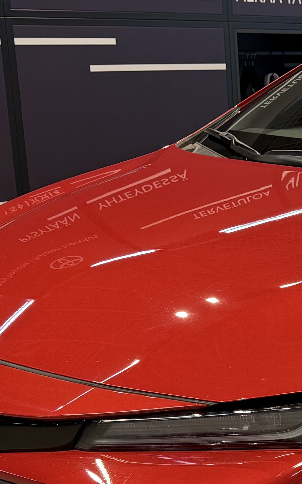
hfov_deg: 14.0
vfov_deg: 23.7
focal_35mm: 86
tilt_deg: -16.8
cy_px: 385
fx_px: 1133
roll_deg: -0.7
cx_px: 483
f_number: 1.78
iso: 100
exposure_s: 1/100
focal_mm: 6.76
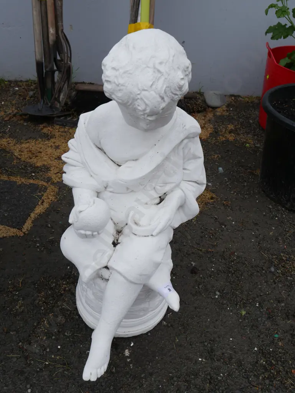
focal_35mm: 32
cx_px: 148
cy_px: 196
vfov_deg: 56.8
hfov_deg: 44.2
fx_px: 363
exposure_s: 1/250
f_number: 6.3
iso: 200
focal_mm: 16
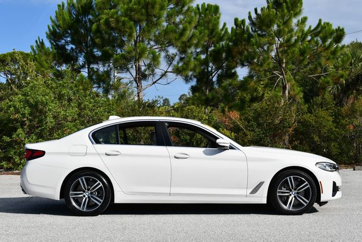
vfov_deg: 24.2
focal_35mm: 56
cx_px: 181
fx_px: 564
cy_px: 121
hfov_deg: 35.6
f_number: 9
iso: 100
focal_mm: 28
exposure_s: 1/320
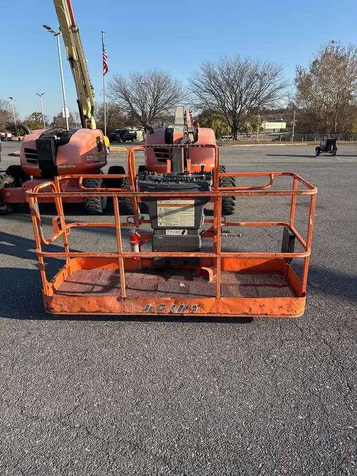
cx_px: 178
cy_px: 238
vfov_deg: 67.3
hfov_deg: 53.1
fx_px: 357
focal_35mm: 26
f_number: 1.6
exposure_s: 1/1437
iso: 50
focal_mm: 5.96
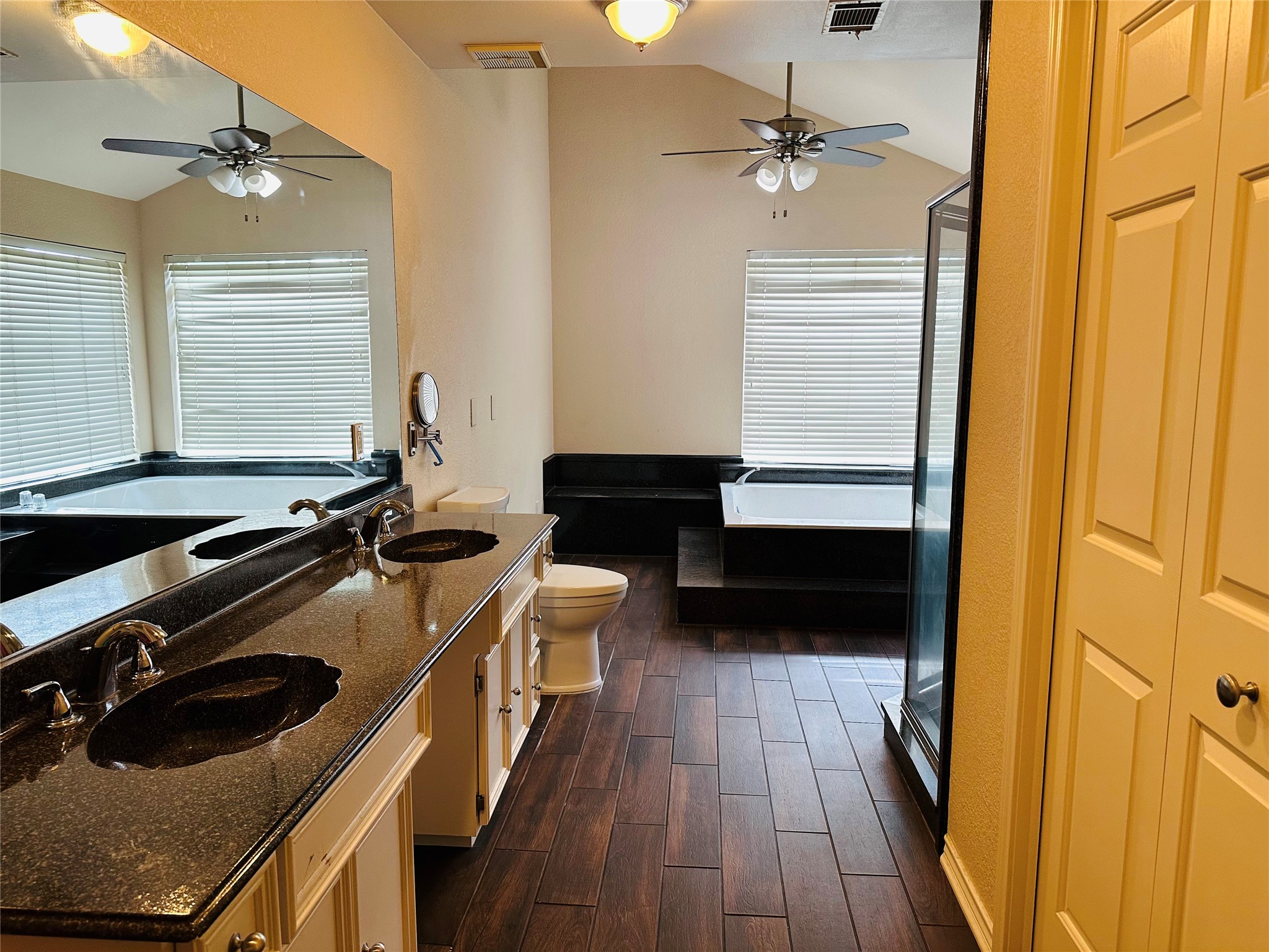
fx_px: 880
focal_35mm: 24
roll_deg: -0.5
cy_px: 476
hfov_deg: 71.6
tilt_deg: -8.3
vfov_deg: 56.8
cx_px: 634
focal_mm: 6.86
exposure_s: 1/120
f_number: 1.78
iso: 160
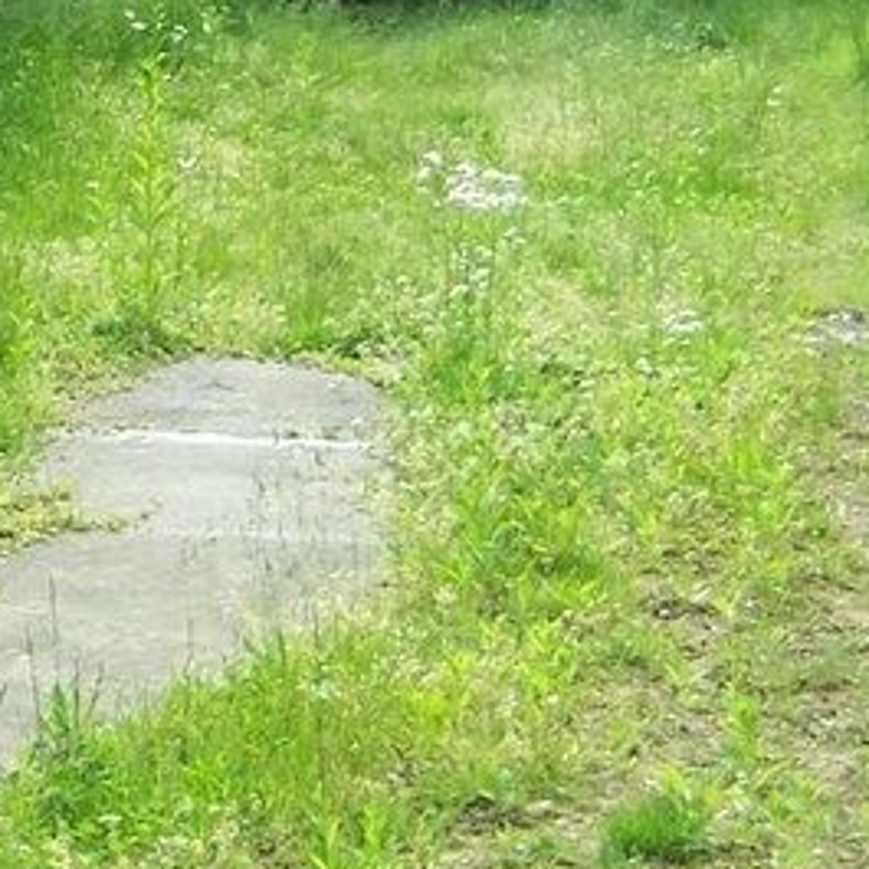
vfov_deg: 13.3
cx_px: -698
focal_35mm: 130
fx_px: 3692
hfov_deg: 12.3
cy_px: 69
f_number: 2.8
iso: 80
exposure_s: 1/250
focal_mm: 6.3
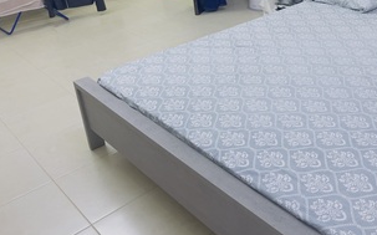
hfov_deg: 47.5
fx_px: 411
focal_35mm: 40
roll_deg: +2.4
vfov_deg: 31.4
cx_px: 282
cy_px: 62
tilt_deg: -25.4
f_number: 1.6
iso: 160
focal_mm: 5.1
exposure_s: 1/60
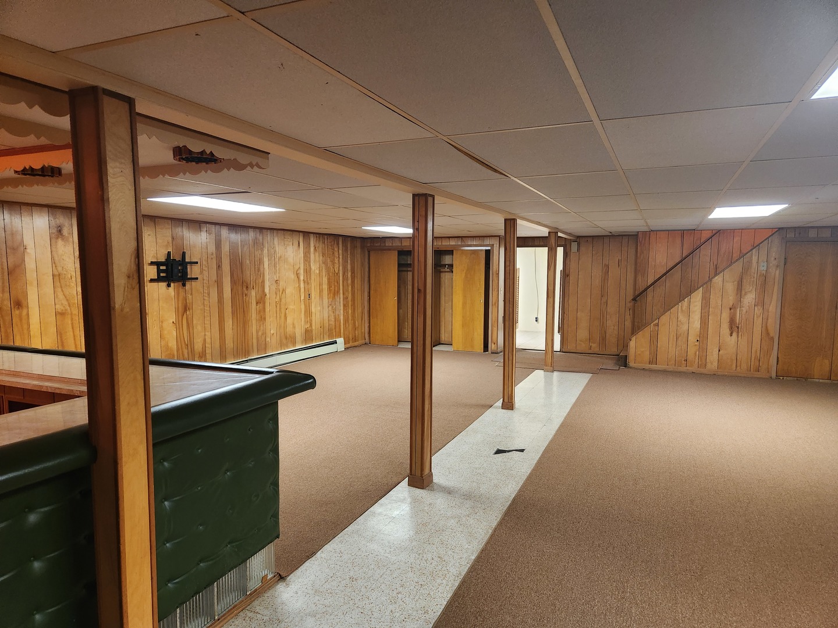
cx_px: 419
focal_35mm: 23
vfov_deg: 58.9
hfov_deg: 73.9
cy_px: 314
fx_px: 557
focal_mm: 5.4
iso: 640
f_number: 1.8
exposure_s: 1/60
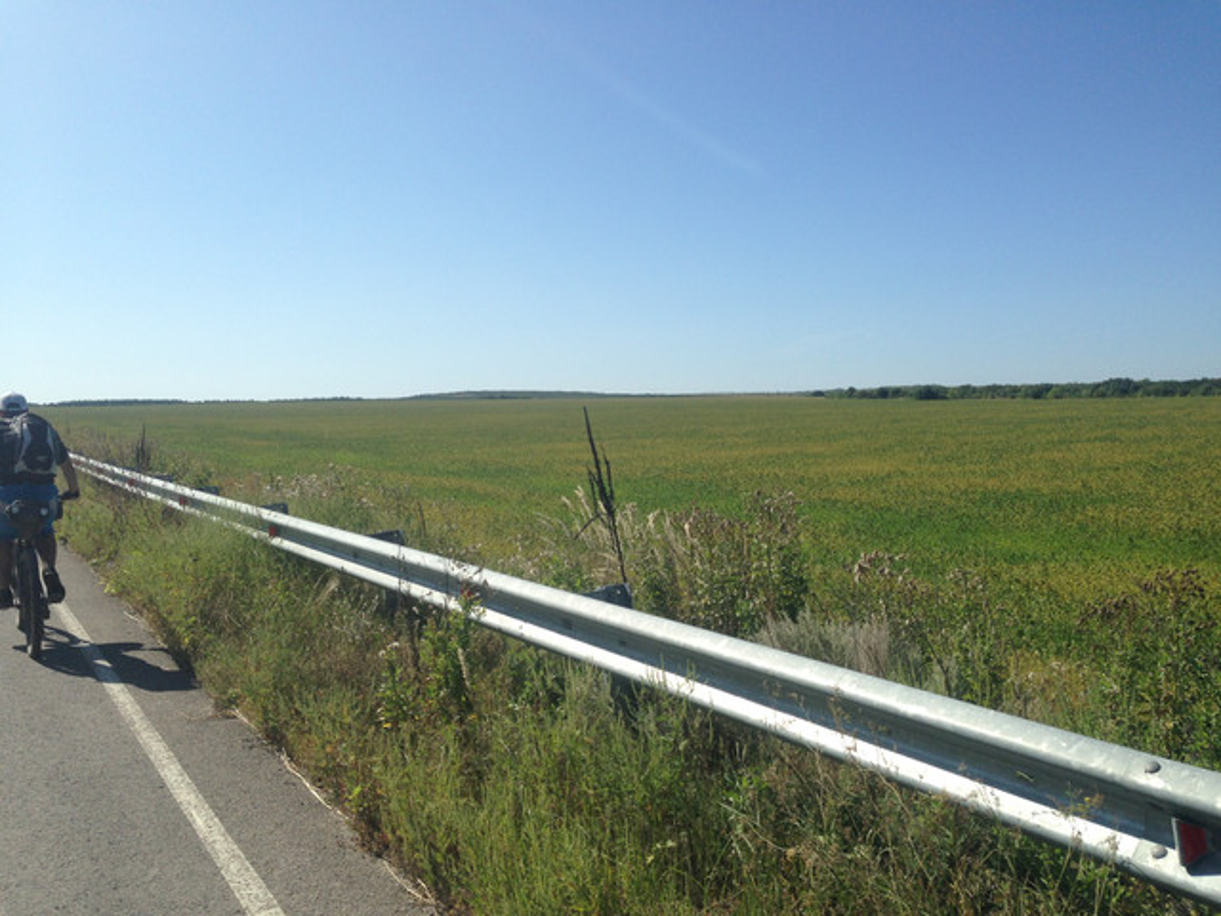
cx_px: 610
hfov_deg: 55.4
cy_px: 458
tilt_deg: -3.9
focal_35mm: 33
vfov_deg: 42.9
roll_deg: +1.4
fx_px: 1164
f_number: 2.4
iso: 50
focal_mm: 4.12
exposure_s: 1/2584
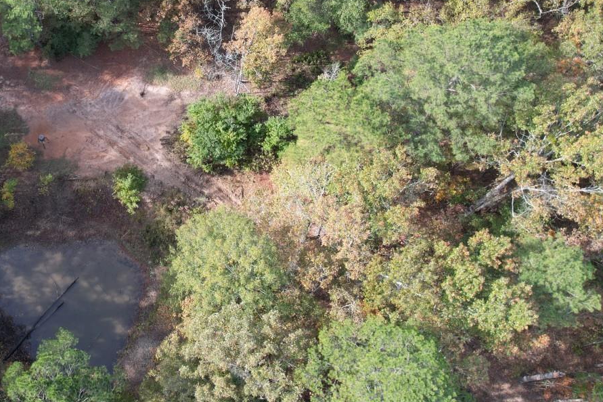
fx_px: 670
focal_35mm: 40
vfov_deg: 32.6
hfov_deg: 46.8
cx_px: 156
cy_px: 85
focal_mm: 8.38
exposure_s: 1/320
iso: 100
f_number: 2.8
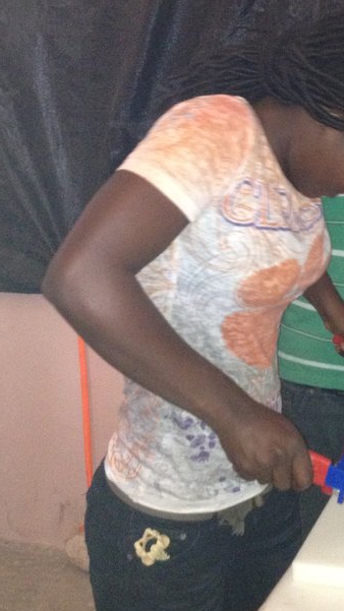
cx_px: 351
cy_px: 227
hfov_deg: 18.0
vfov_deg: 32.2
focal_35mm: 65
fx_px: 1054
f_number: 2.4
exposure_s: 1/16
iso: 320
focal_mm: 4.28
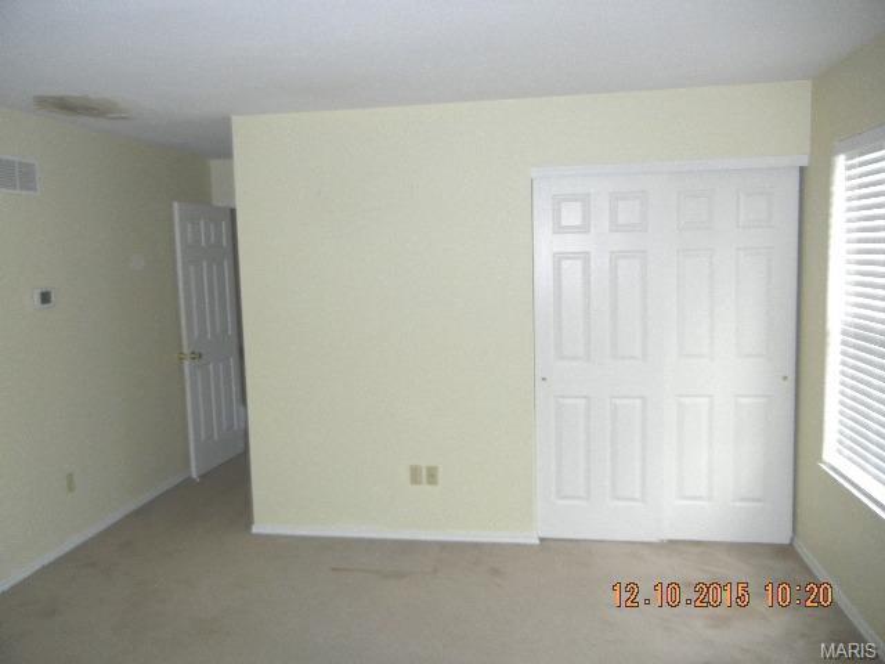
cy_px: 332
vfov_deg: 46.8
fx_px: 767
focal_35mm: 30
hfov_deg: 60.0
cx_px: 442
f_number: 3.5
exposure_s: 1/30
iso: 200
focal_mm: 5.4
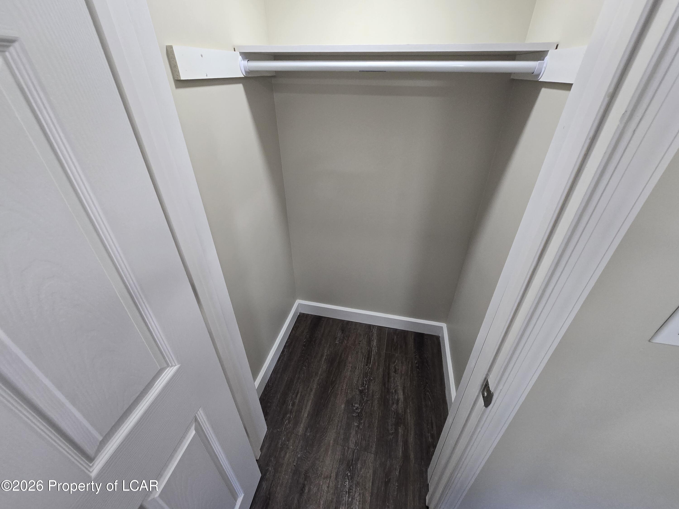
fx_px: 255
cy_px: 254
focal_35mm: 13
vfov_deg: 89.9
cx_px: 340
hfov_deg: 106.2
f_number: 2.2
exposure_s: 1/60
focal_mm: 2.2
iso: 125
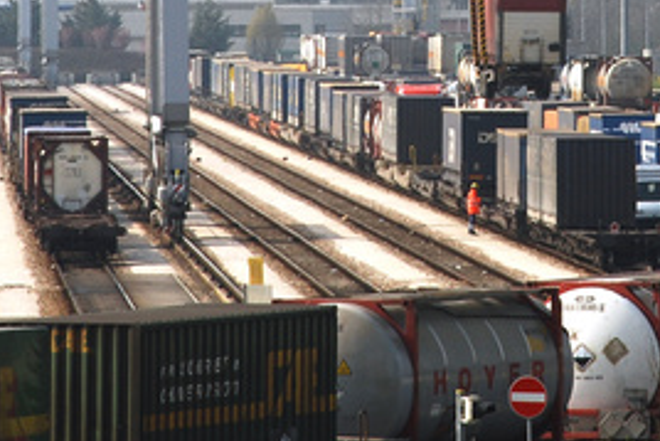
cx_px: 507
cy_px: -170
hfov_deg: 3.8
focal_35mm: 538
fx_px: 9868
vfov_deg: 2.6
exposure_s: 1/640
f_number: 7.1
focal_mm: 120
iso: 200
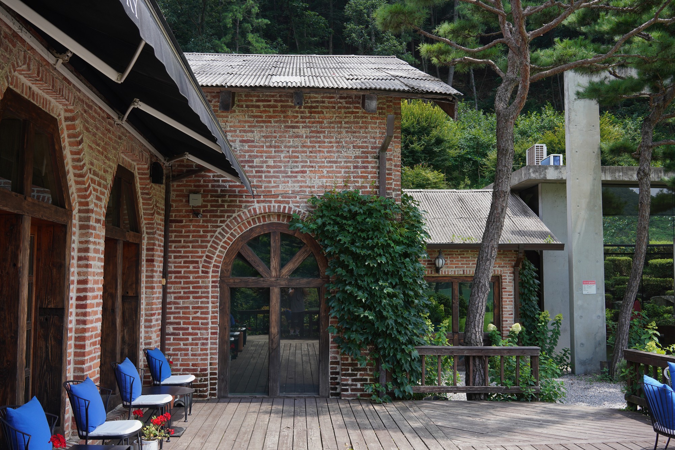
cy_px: 225
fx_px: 656
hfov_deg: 54.4
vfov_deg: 37.9
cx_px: 338
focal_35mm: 35
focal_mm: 35
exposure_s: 1/100
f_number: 9
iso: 200
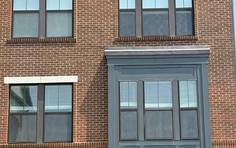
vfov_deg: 14.5
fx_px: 579
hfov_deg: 23.0
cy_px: 82
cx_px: 123
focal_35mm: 90
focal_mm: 6.76
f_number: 1.78
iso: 100
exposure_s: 1/2577
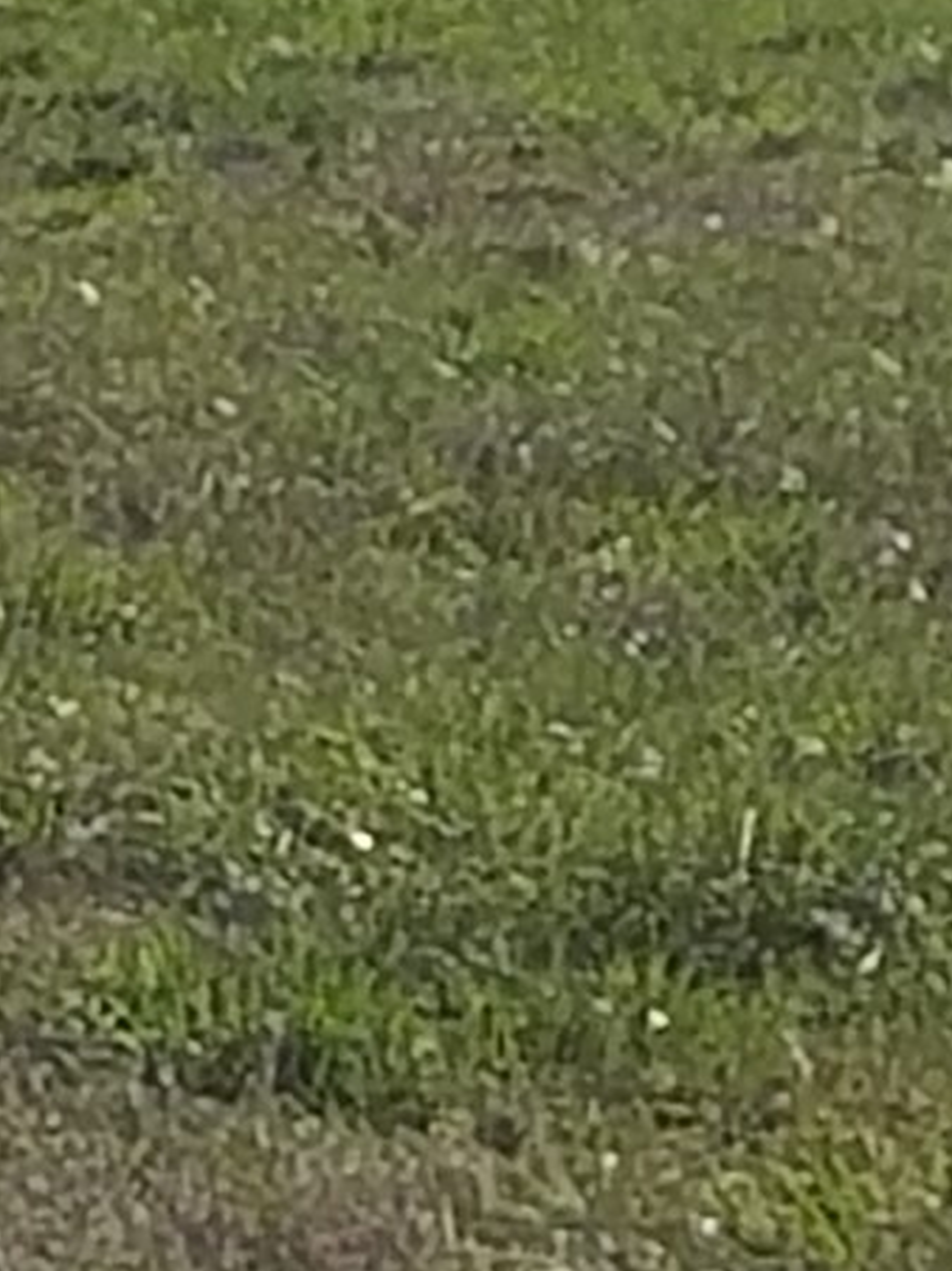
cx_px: 518
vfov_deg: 32.0
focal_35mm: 59
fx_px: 2164
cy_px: 290
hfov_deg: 24.8
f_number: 1.7
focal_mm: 4.2
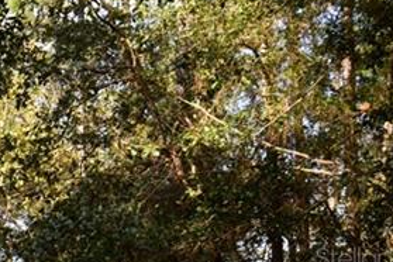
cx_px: -280
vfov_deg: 12.3
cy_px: 257
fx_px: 1201
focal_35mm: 110
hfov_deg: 16.1
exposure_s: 1/125
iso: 400
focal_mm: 20
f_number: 9
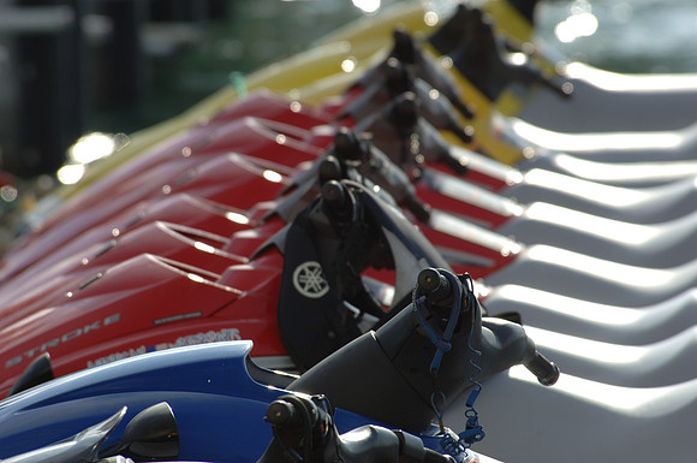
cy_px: 232
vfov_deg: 2.3
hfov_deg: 3.4
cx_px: 348
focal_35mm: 600
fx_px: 11600
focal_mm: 400
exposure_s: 1/250
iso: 100
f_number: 8
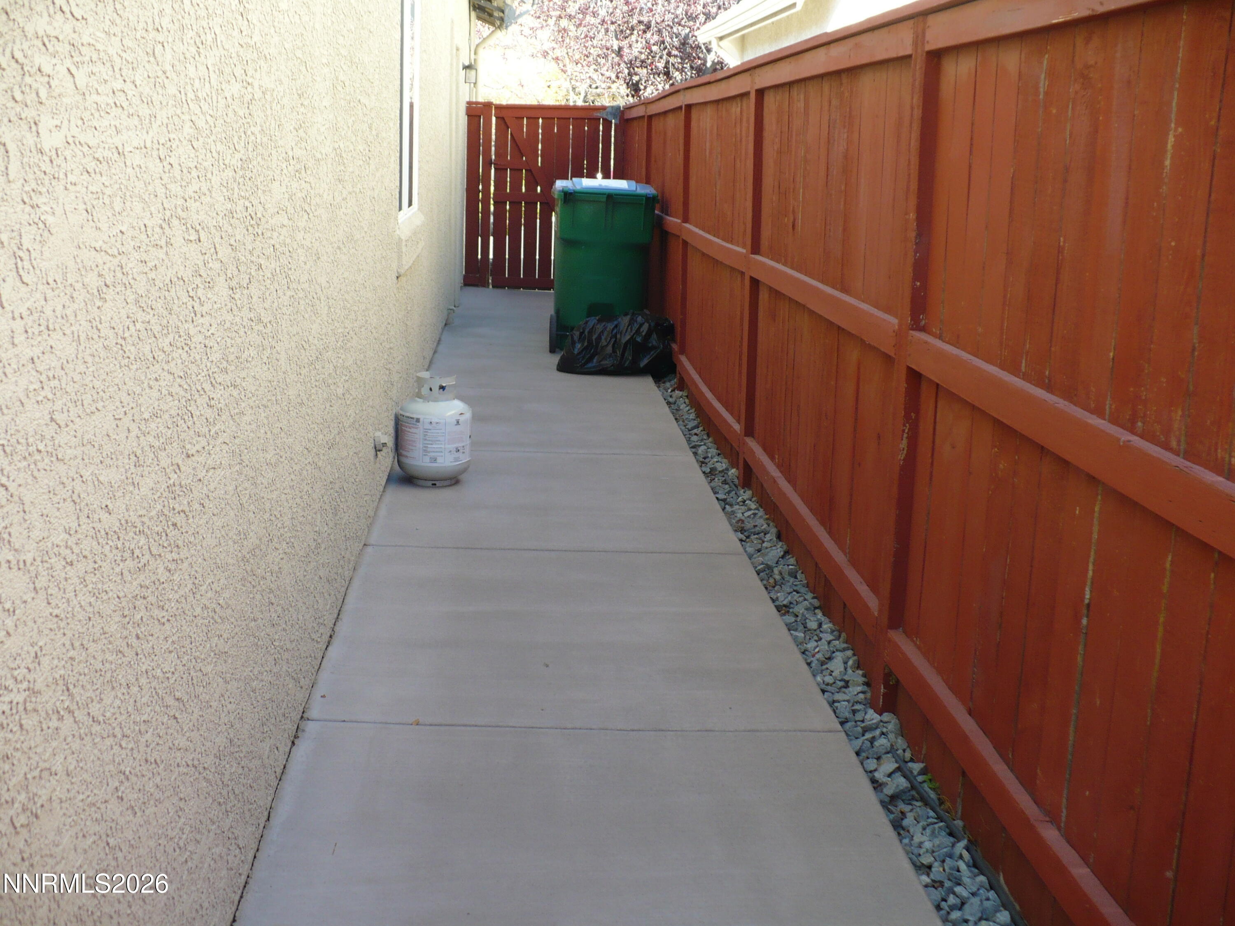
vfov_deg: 38.7
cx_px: 618
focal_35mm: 37
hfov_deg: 50.1
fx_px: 1320
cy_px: 463
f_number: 2.8
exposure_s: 1/125
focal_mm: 6.1
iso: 100
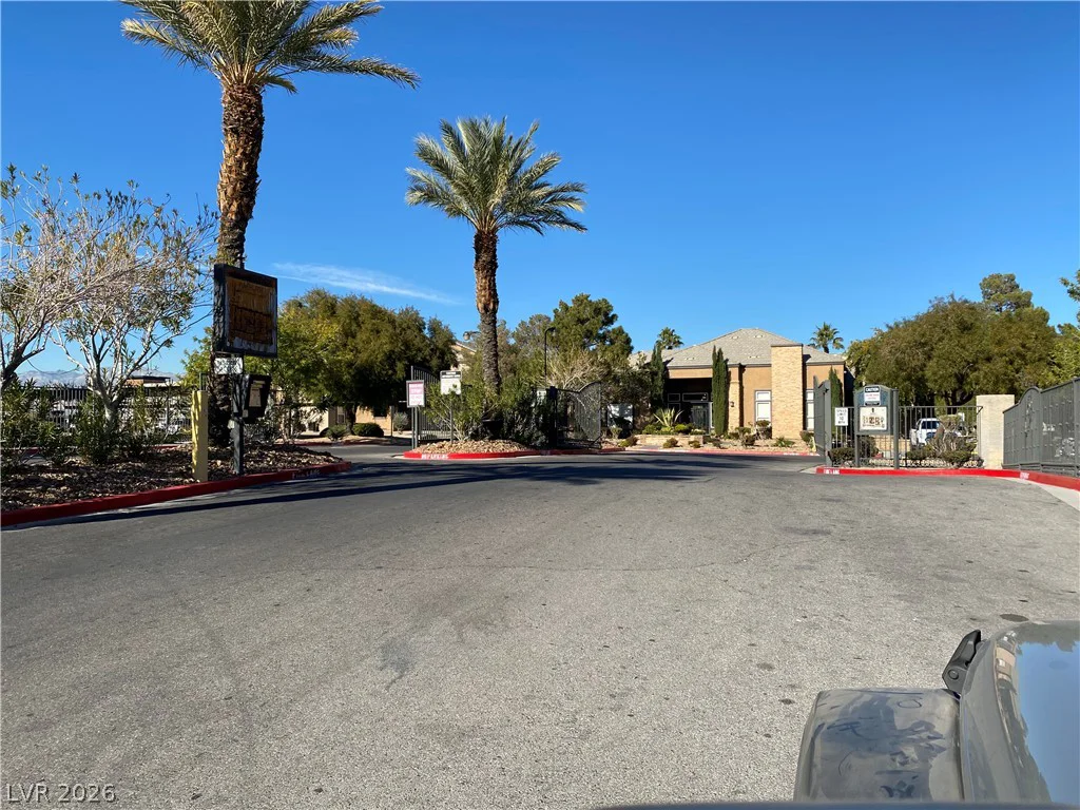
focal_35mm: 26
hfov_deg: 67.3
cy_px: 405
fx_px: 811
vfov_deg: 53.1
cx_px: 540
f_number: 1.8
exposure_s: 1/2890
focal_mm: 4.25
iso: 32
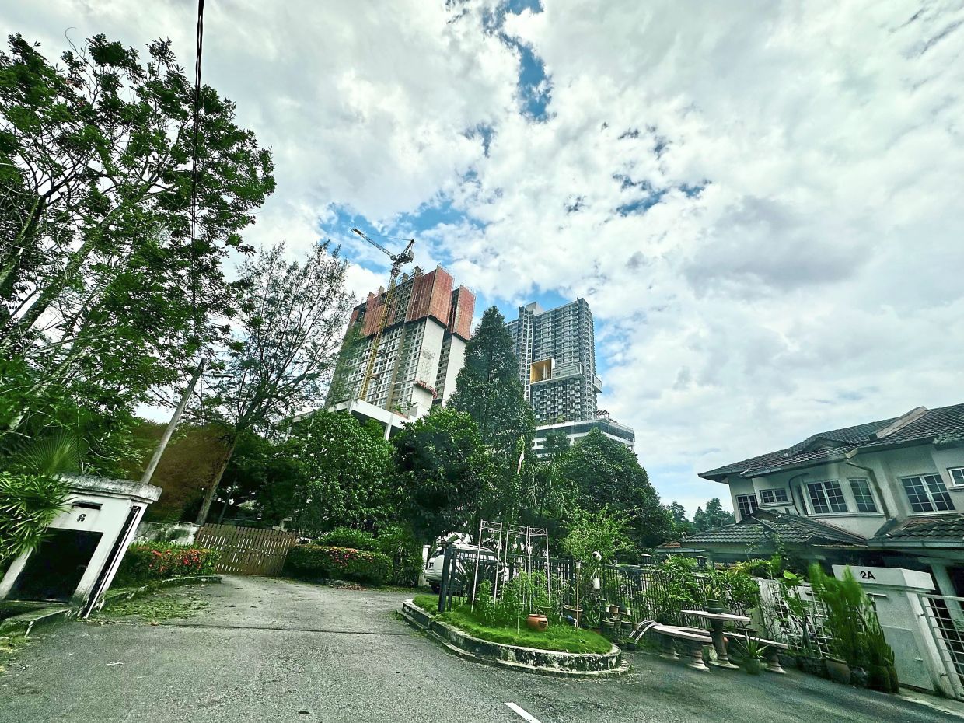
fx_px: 390
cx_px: 482
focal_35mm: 14
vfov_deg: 85.7
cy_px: 362
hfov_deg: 102.1
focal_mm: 2.22
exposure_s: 1/1916
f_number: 2.2
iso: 50
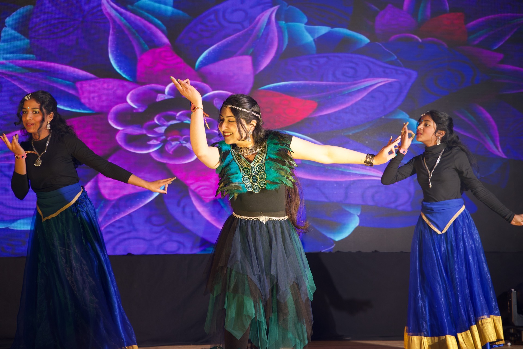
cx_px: 262
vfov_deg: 18.2
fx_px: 1089
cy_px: 174
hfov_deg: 27.0
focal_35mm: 75
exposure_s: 1/160
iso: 400
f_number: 4.5
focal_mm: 75
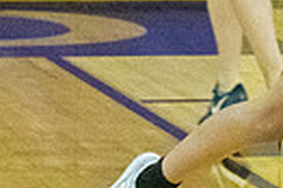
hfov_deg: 3.4
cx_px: 382
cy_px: -17
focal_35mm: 598
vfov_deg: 2.3
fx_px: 4695
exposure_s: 1/800
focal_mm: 90
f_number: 4.5
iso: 10000
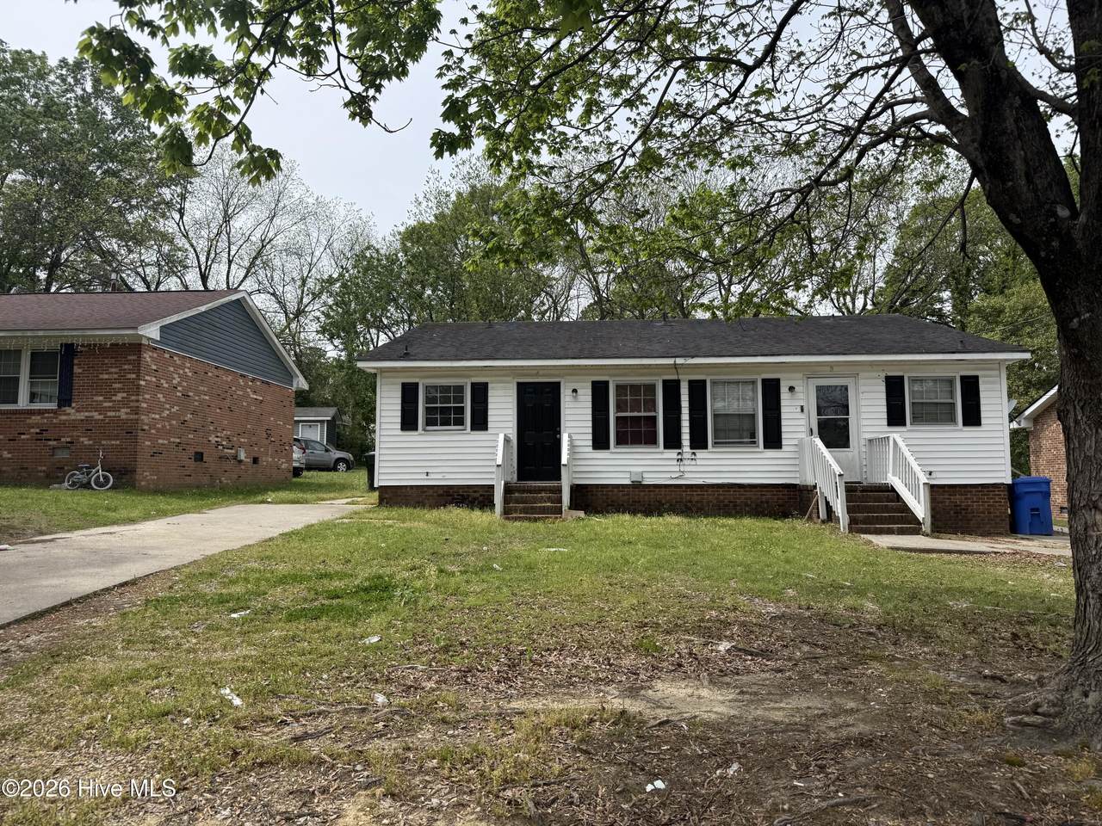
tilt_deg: +6.2
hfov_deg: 71.6
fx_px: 764
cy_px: 413
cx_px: 551
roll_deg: +0.1
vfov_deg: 56.8
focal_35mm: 24
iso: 80
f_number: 1.78
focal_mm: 6.76
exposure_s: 1/3953
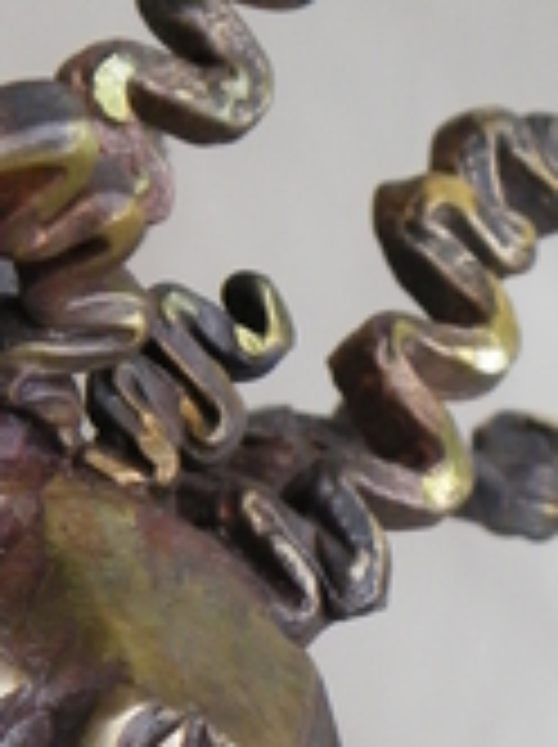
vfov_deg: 10.6
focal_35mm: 187
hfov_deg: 7.9
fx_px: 4030
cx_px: 236
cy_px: 567
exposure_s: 1/40
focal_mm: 11
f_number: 3.5
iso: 160
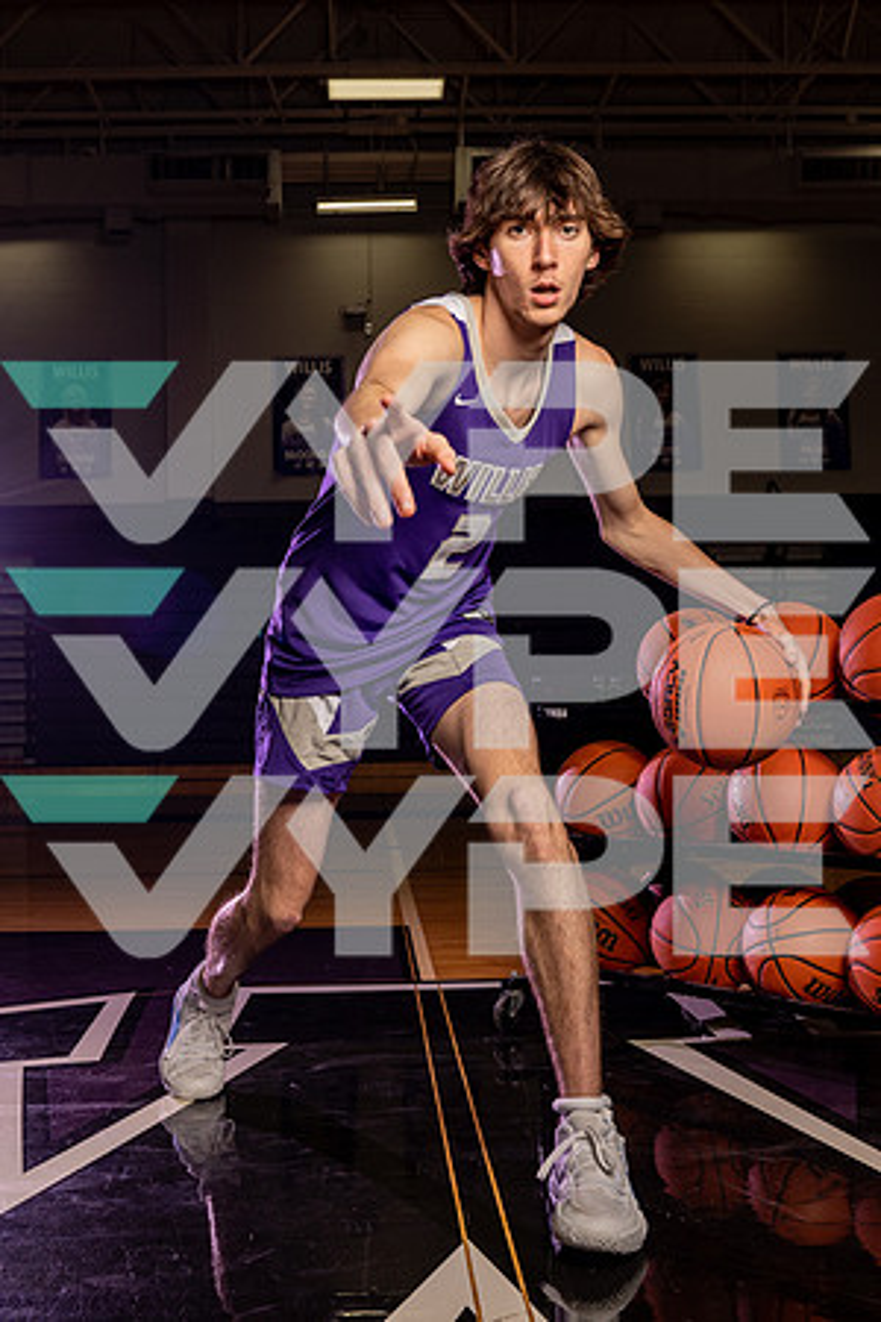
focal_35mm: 41
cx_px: 386
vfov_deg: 47.9
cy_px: 661
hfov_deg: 33.0
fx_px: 1487
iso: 250
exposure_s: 1/250
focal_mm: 27
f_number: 5.6
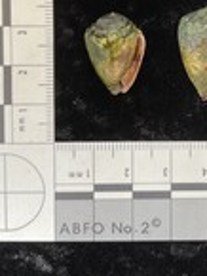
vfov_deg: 27.0
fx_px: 557
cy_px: 37
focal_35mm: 70
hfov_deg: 20.4
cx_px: 207
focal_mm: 3
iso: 125
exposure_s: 1/60
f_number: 1.8
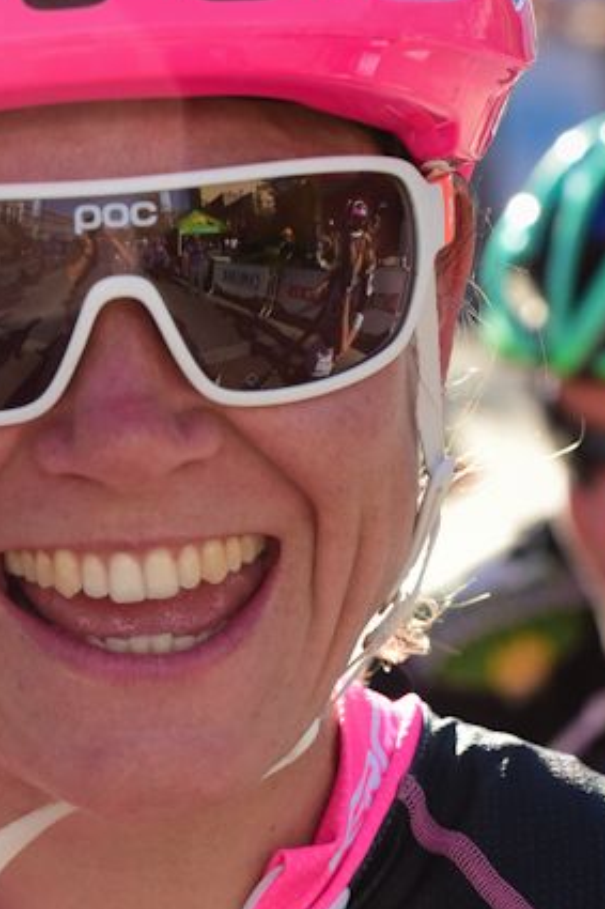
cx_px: 119
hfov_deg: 6.5
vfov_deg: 9.7
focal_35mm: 212
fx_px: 5348
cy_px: 558
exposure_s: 1/1000
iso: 1600
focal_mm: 90
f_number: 3.5
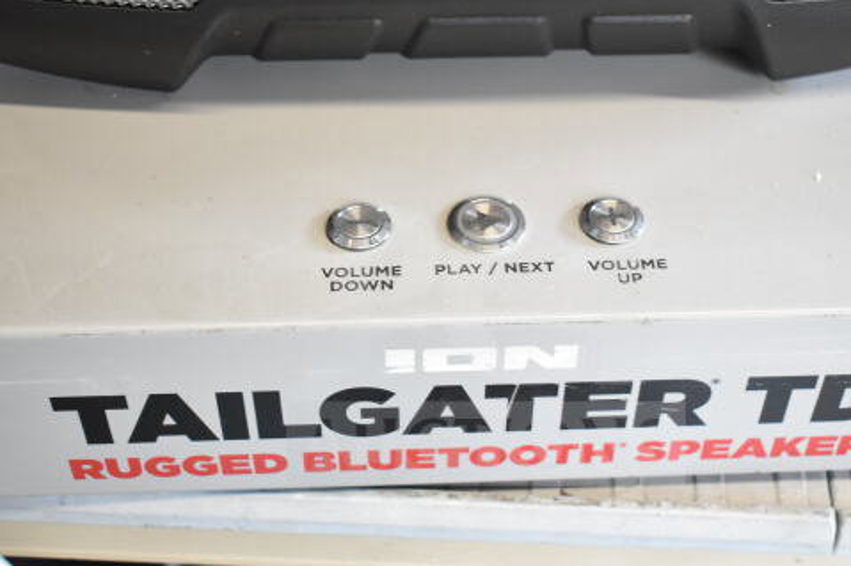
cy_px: 345
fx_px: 1536
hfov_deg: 30.9
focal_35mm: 65
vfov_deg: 20.9
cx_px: 485
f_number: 4.5
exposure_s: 1/50
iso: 2000
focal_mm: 34
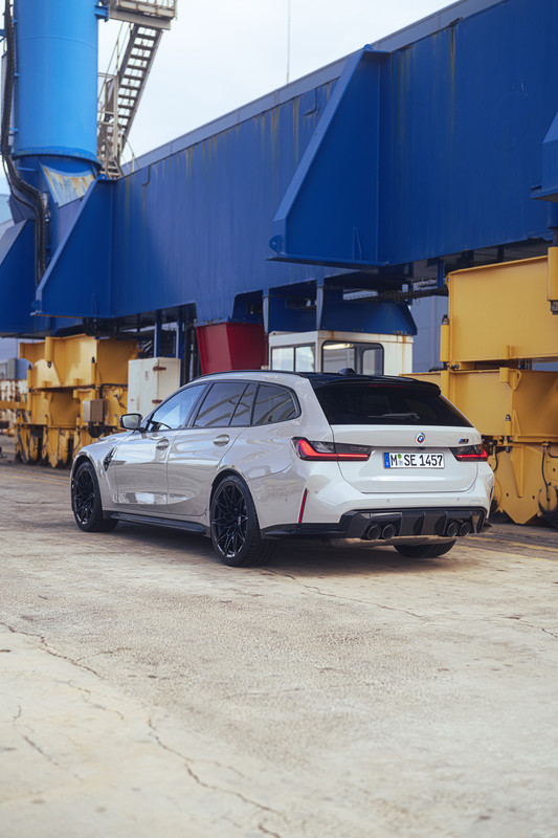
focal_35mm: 50
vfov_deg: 39.6
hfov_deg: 27.0
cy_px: 419
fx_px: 1163
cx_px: 279
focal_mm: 50
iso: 100
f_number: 2
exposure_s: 1/400
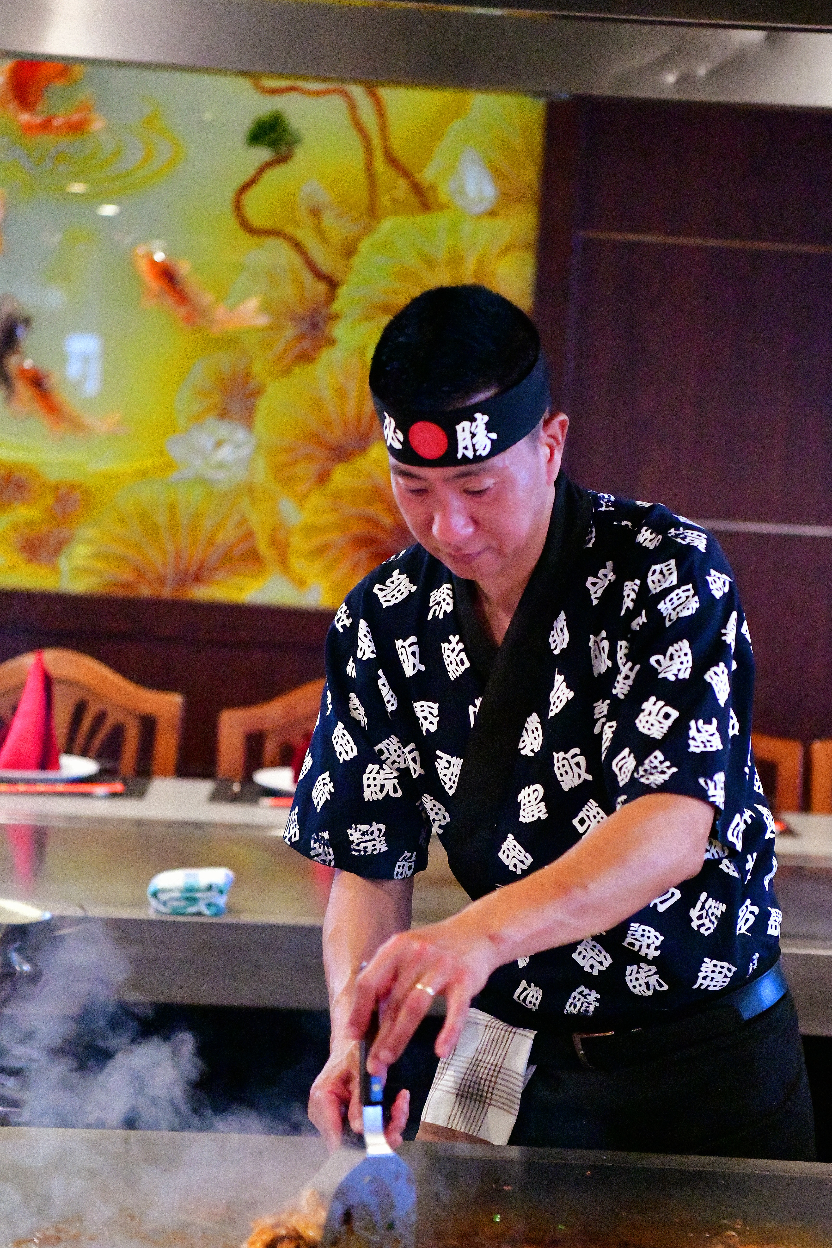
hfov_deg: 19.5
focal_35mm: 70
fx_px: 2426
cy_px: 624
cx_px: 416
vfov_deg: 28.8
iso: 25600
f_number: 2.8
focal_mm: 70
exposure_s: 1/833
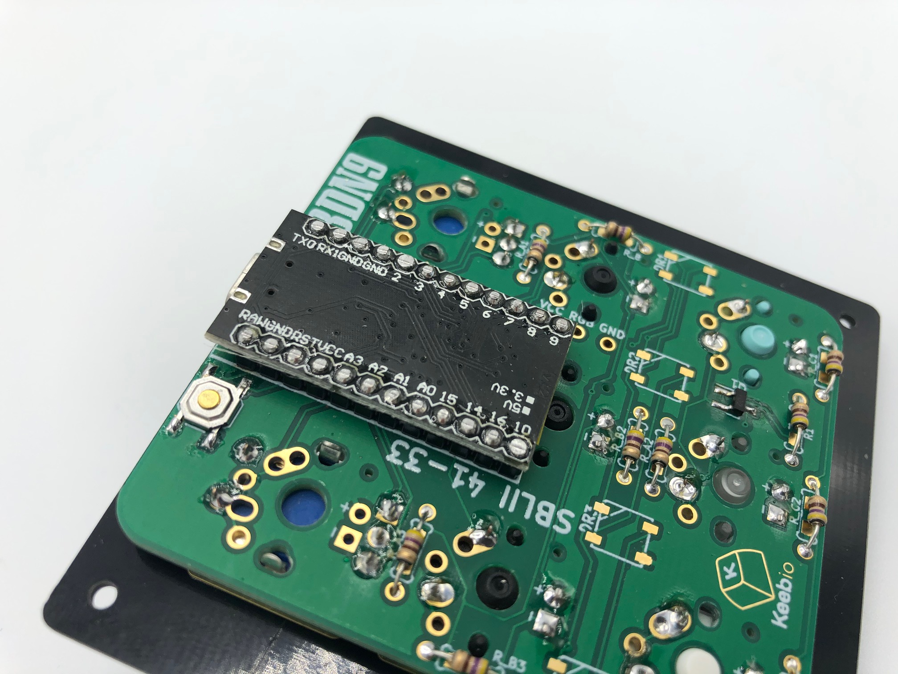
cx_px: 449
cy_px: 337
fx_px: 726
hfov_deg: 63.4
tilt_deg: -52.6
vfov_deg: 49.7
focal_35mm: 28
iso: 20
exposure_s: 1/674
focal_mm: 4
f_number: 1.8
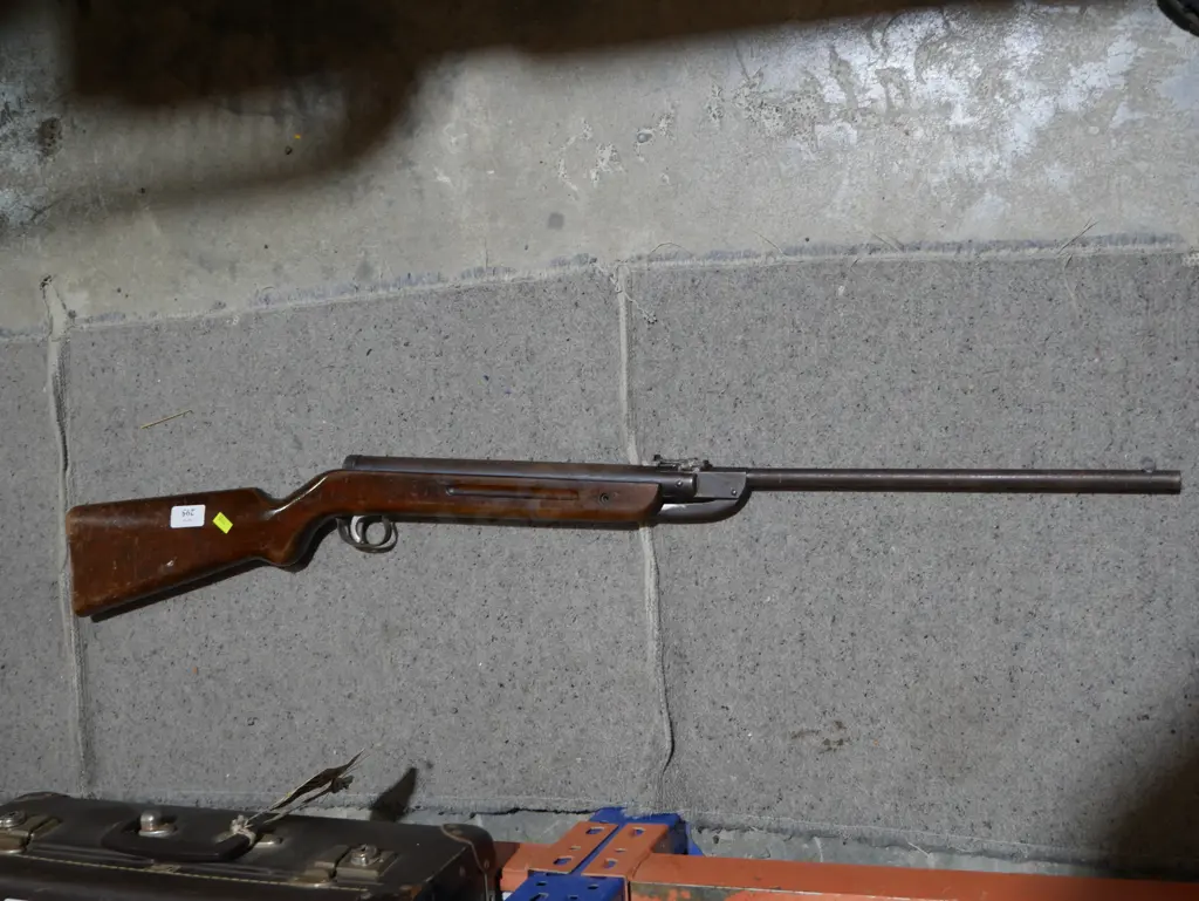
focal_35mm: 38
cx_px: 600
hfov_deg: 49.0
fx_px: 1317
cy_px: 450
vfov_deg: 37.8
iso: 320
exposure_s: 1/60
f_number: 4.1
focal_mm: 19
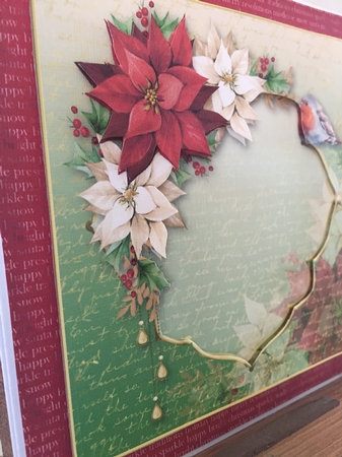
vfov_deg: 61.7
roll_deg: -2.0
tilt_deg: -13.4
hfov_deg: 48.2
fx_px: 382
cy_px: 228
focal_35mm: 29
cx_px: 171
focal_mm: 4.15
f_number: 2.2
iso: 125
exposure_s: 1/33
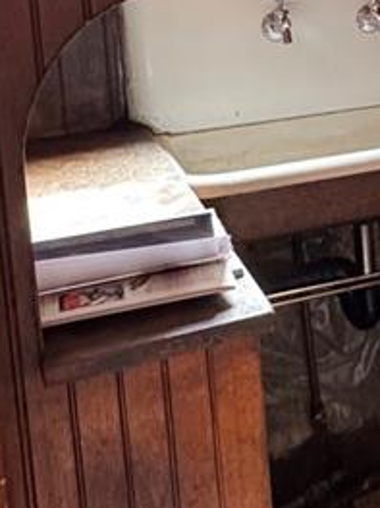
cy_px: 27
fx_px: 938
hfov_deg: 19.8
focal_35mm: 64
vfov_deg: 28.8
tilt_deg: -8.0
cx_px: 573
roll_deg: +1.1
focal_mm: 2.22
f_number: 2.2
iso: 500
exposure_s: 1/60
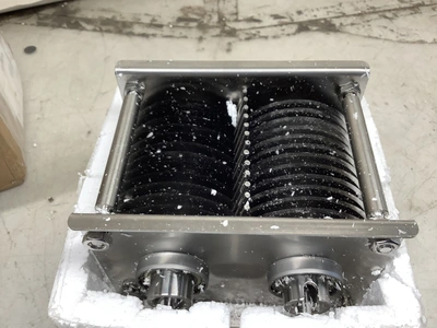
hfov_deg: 58.4
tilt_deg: -51.5
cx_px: 218
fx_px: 391
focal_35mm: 31
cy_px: 164
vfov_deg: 45.4
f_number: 2.4
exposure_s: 1/60
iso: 50
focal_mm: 3.3
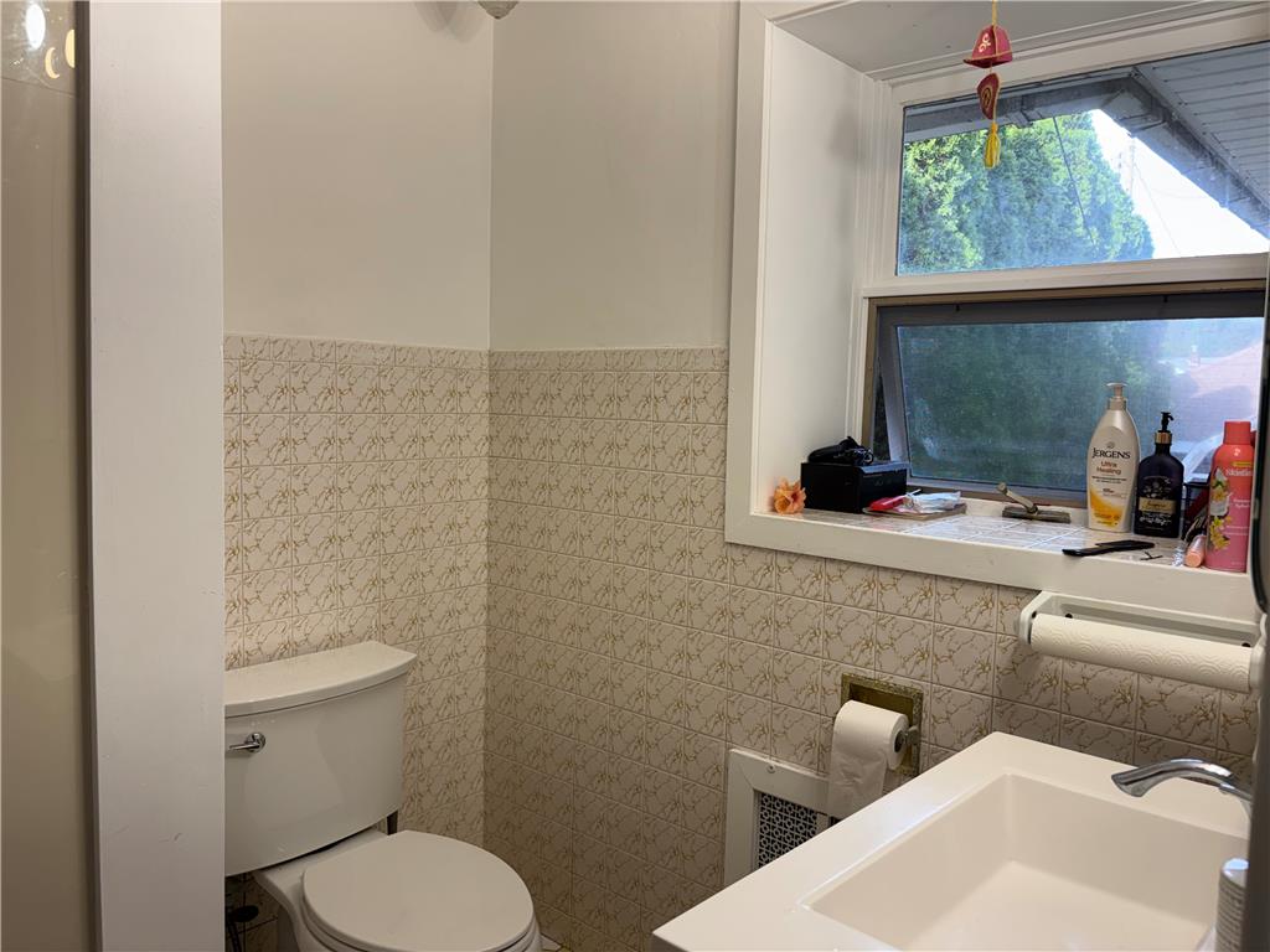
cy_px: 476
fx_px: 954
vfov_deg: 53.1
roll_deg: -0.3
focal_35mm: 26
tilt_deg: -4.8
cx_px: 635
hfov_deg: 67.3
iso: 40
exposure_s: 1/165
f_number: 1.6
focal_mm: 5.96
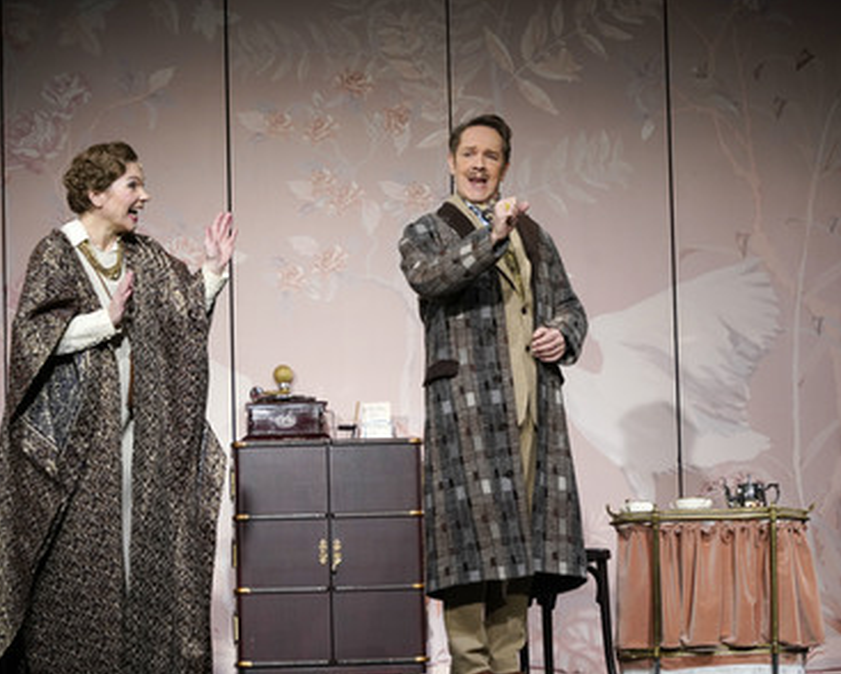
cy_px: 342
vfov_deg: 13.5
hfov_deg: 16.8
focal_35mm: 114
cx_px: 498
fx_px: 2839
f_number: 5.6
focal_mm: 99
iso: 1600
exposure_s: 1/640
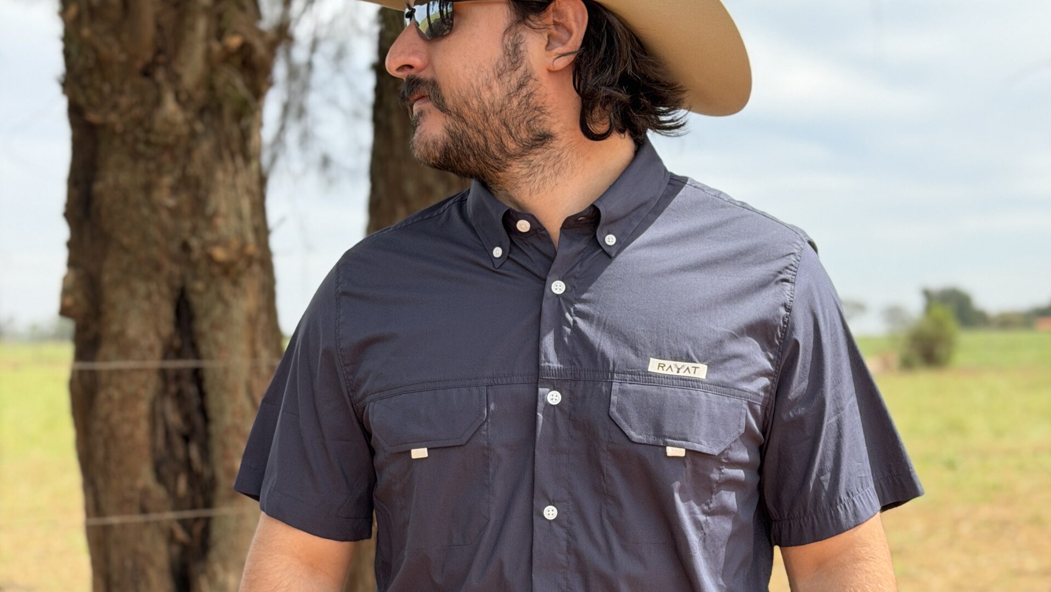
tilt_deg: -3.3
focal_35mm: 70
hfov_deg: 30.1
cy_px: 435
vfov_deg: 17.2
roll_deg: +1.7
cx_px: 527
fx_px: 1951
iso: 100
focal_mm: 6.76
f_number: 1.78
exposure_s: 1/2146
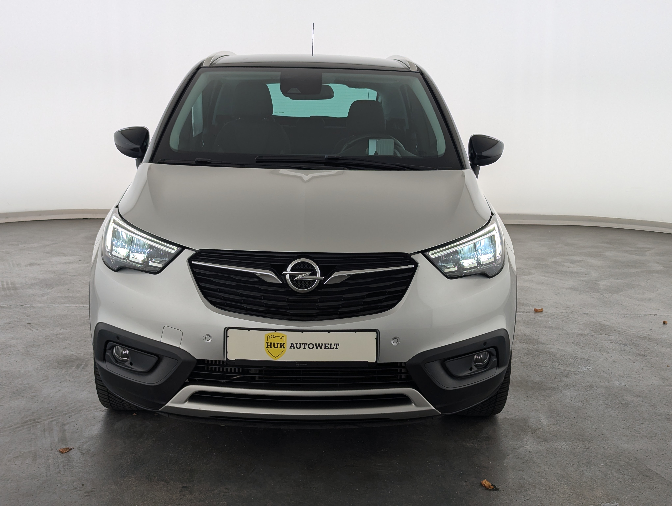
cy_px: 253
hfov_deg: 39.6
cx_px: 336
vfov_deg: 30.3
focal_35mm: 48
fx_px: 933
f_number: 1.85
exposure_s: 1/228
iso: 40
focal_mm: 6.81
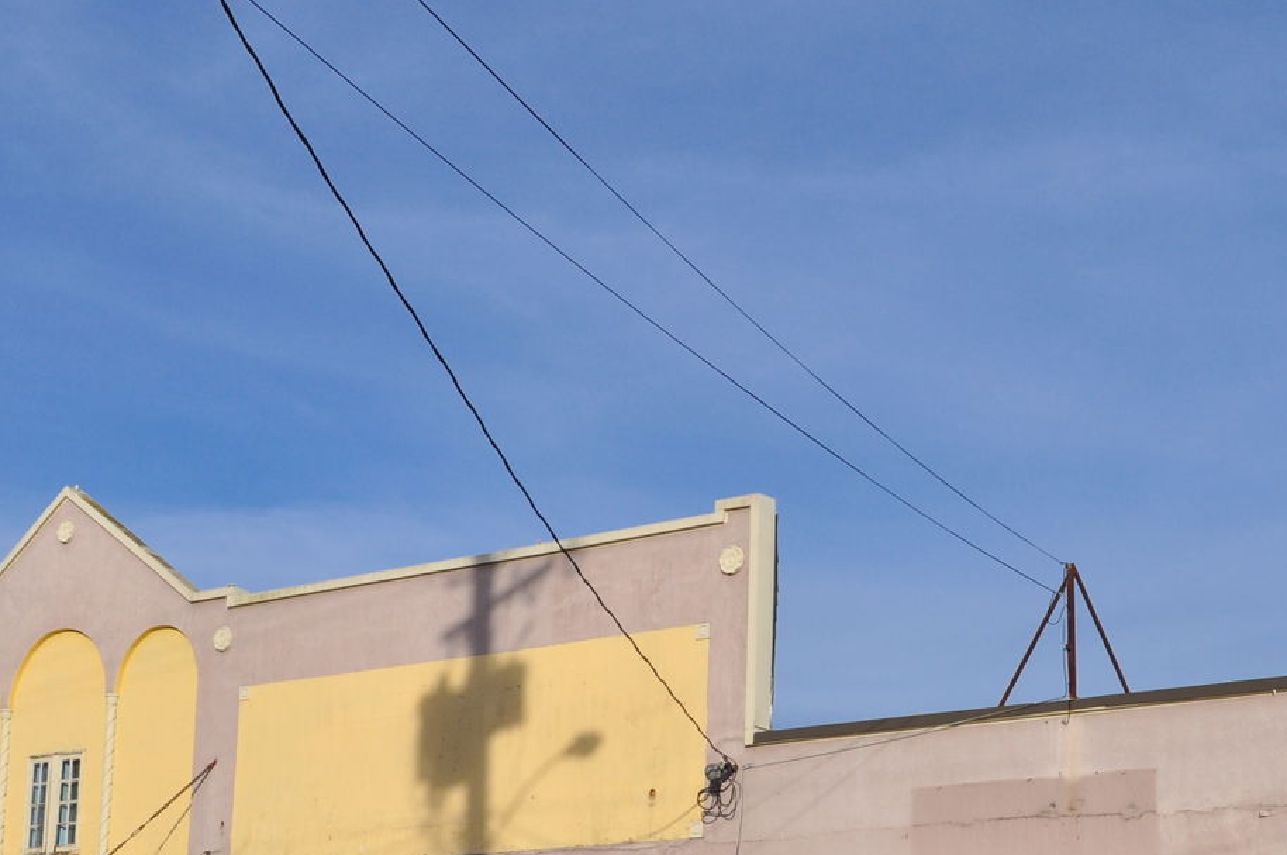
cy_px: 726
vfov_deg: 21.2
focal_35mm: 63
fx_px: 2249
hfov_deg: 31.9
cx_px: 743
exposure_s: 1/500
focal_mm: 20
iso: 200
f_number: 11
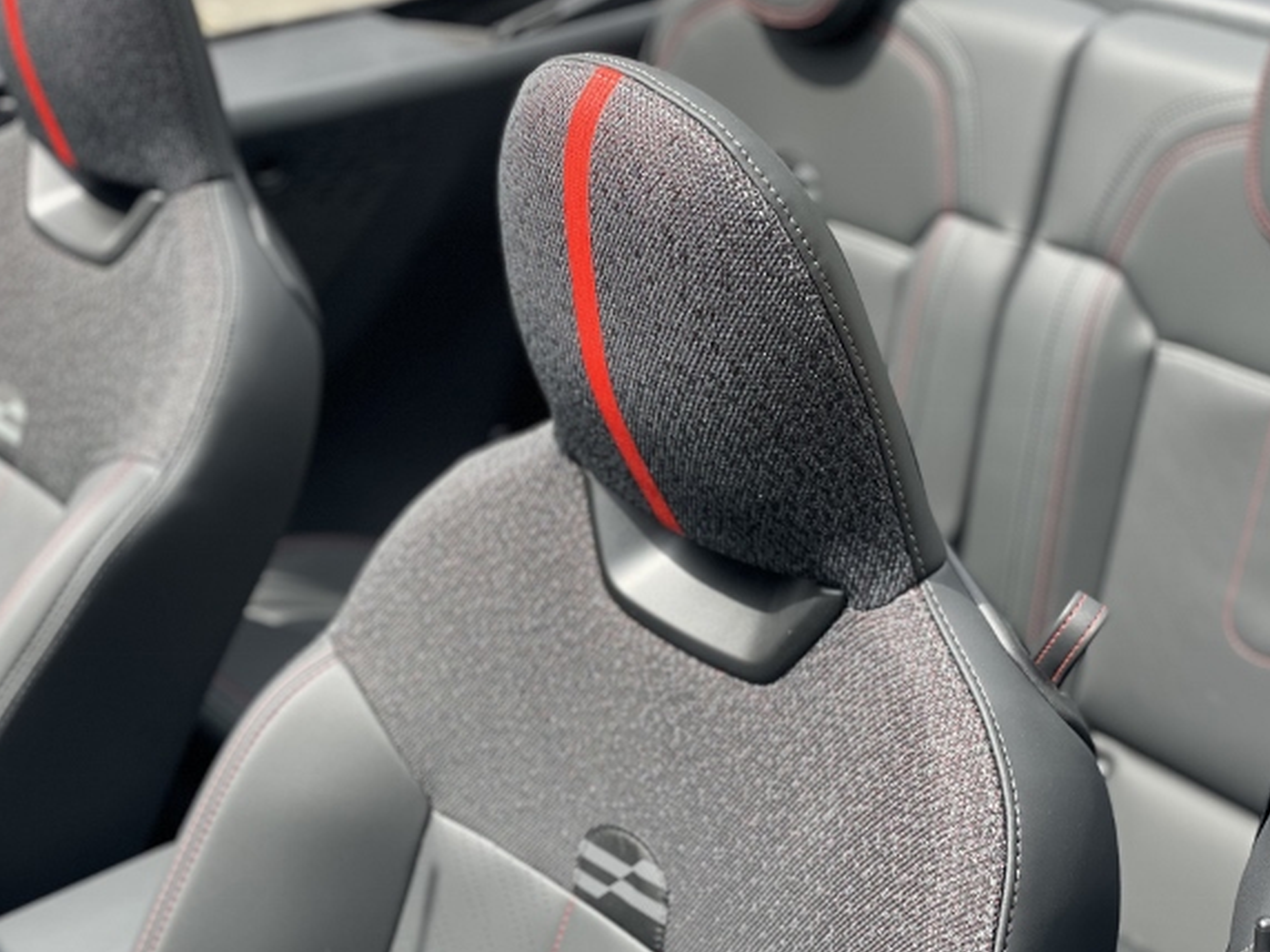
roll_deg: +1.2
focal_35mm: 60
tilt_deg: -23.8
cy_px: 449
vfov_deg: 24.4
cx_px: 626
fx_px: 2201
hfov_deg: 32.2
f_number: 2
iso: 32
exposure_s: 1/280
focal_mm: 6
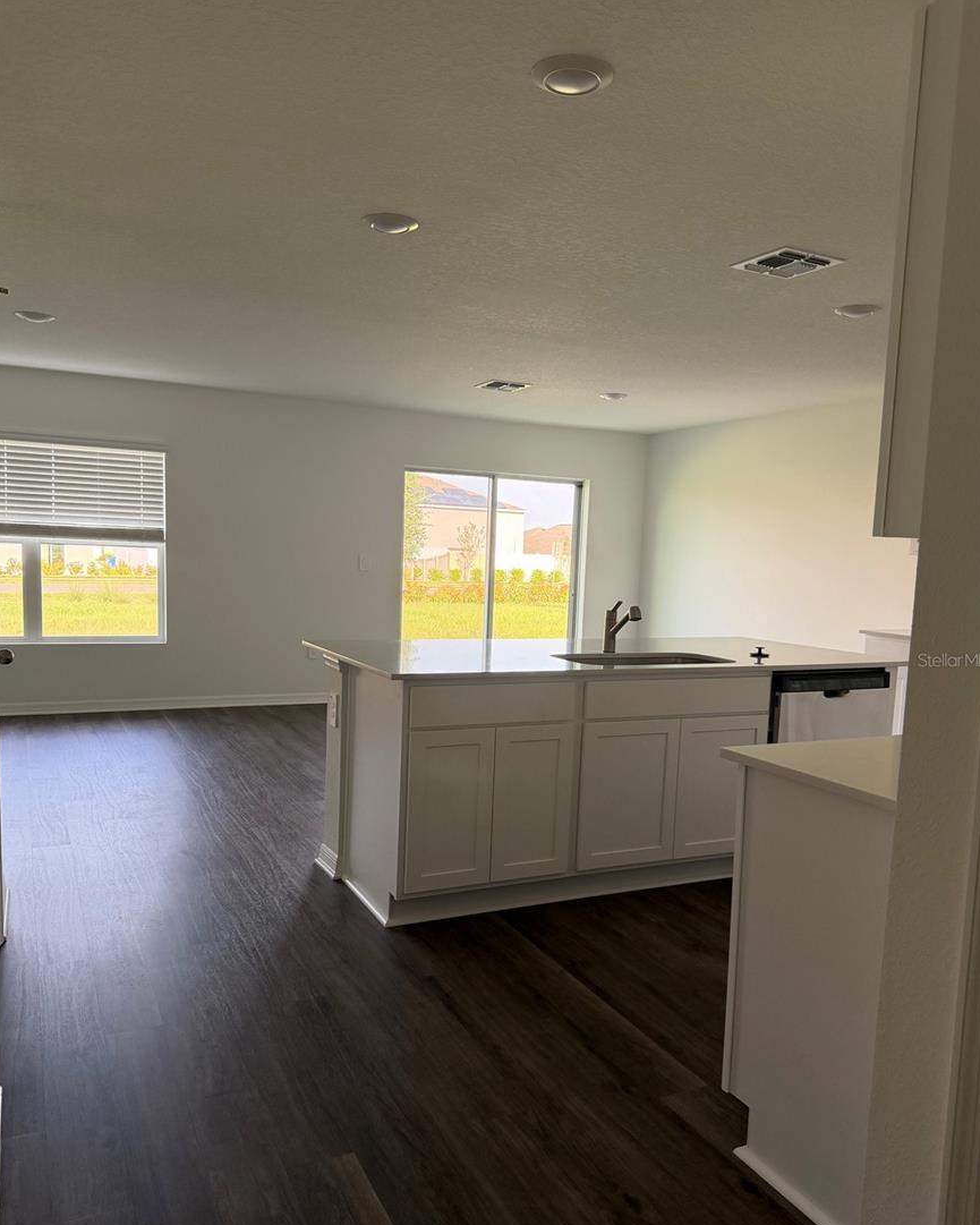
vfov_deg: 65.9
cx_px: 488
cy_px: 660
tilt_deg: -5.9
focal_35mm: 26
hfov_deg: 54.9
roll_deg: -2.2
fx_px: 943
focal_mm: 6.76
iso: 200
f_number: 1.78
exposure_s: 1/159
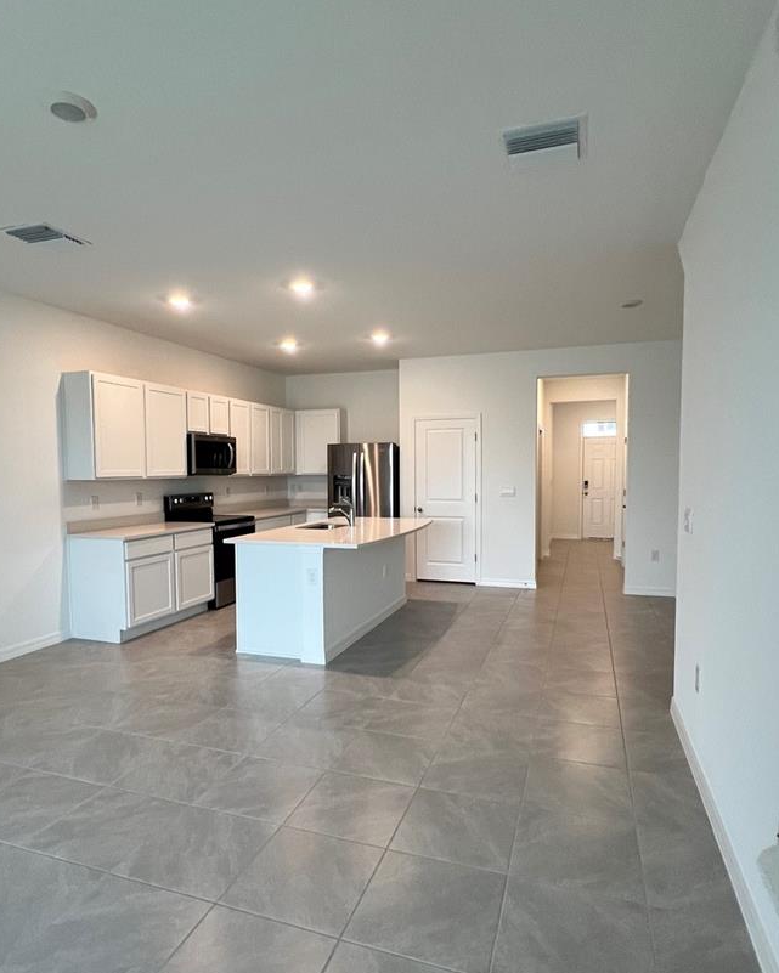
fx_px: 547
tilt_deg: -4.1
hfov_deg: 70.8
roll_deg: +0.8
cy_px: 505
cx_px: 376
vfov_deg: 83.2
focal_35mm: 19
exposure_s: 1/120
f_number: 1.8
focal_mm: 1.57
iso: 250
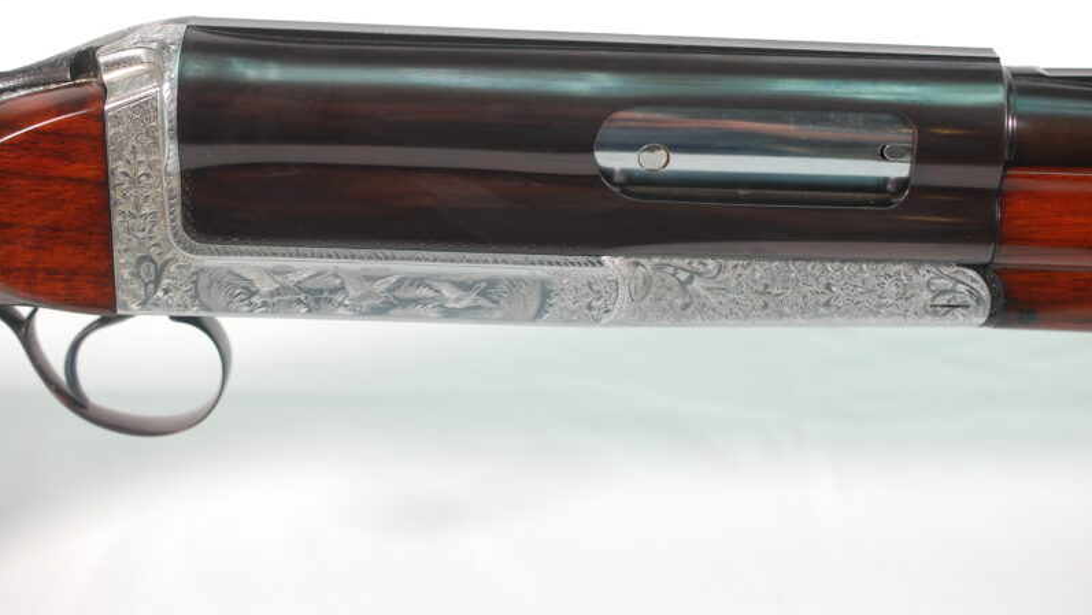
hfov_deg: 33.3
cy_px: 267
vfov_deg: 19.1
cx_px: 547
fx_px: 1825
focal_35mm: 63
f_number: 4.5
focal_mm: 40
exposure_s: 1/80
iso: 400
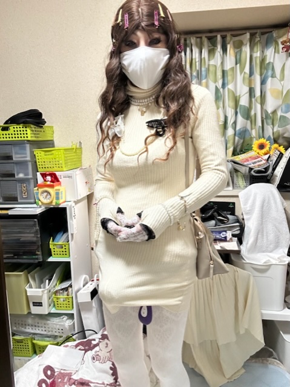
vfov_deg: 60.0
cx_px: 145
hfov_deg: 46.7
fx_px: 336
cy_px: 194
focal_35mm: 30
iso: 125
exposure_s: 1/60
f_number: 1.9
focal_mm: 2.69
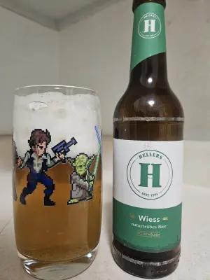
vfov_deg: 73.9
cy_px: 140
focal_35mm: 23
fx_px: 186
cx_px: 105
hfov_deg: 58.9
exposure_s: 1/60
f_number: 1.8
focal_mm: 5.4
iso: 800
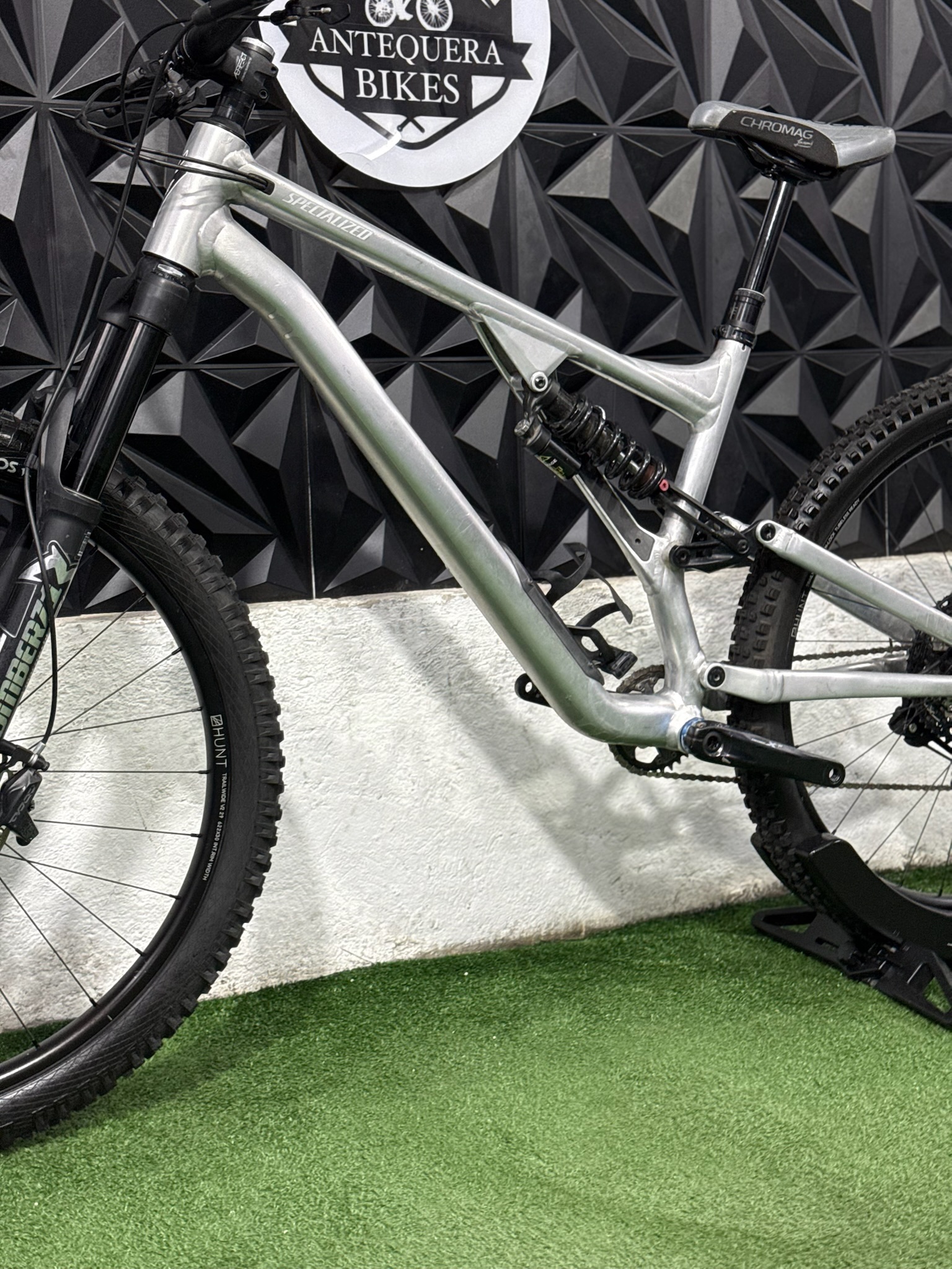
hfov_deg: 30.3
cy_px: 634
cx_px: 476
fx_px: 1760
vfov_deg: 39.7
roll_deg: +0.5
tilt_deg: -7.3
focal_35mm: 48
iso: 200
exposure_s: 1/60
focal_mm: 6.76
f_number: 1.78
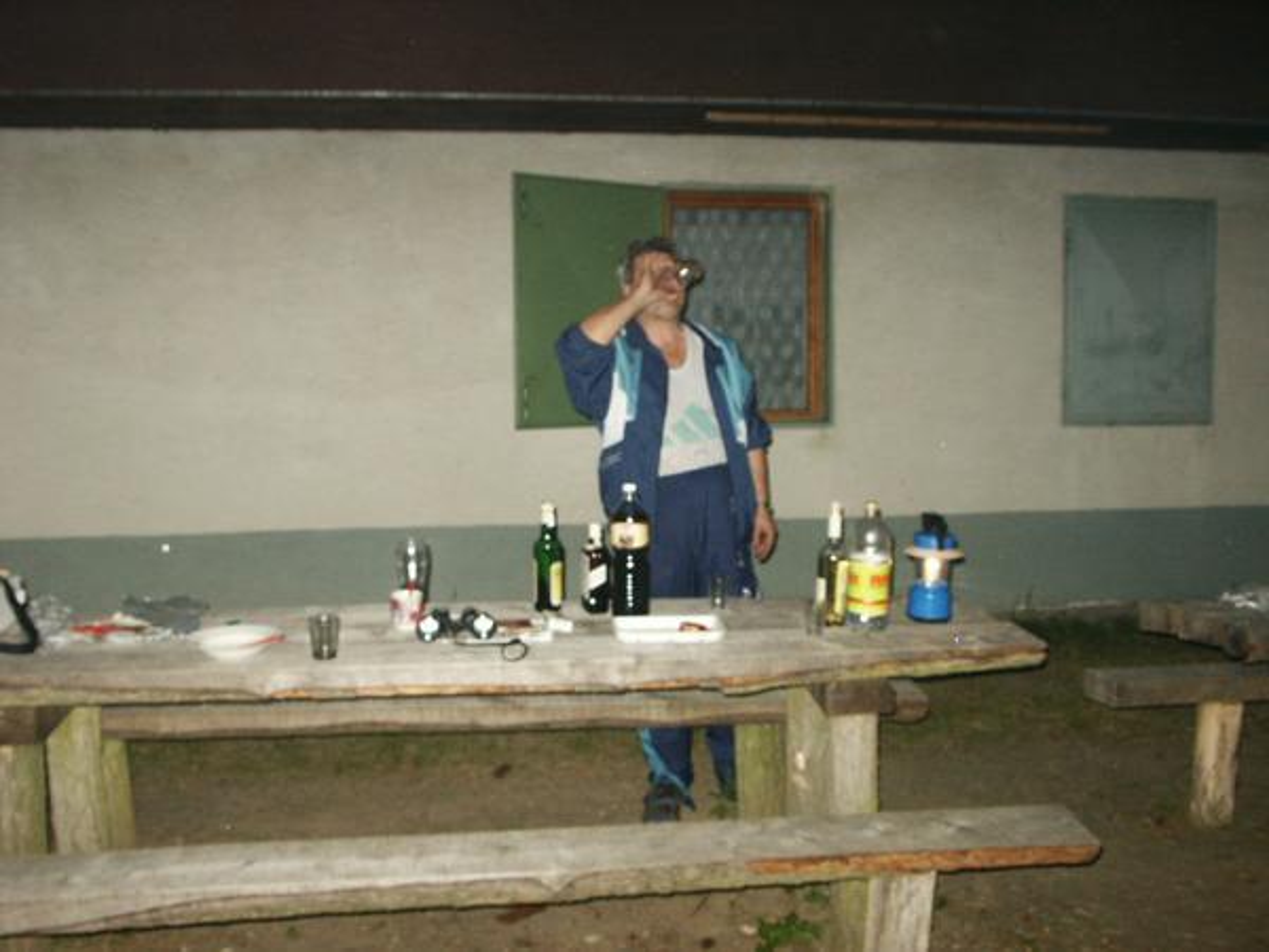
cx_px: 634
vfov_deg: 40.7
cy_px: 476
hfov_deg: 52.6
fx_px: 1283
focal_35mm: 35
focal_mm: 7.18
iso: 200
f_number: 3
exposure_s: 1/45
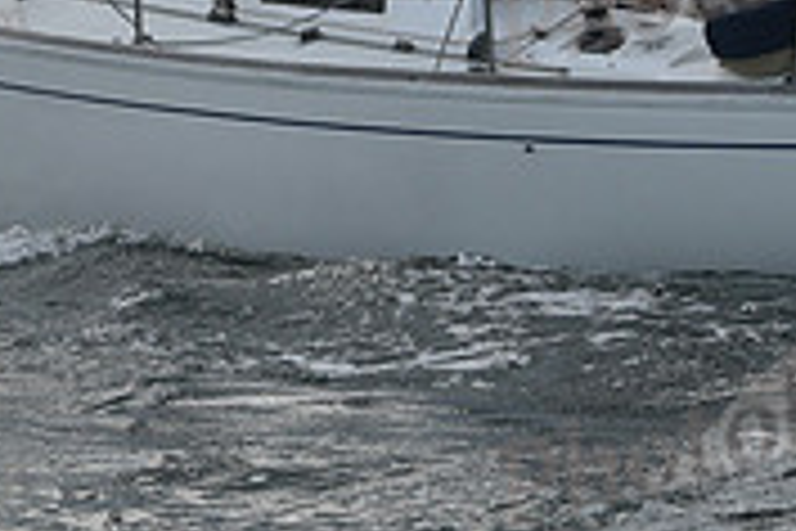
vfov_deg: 4.1
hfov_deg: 6.1
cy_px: -214
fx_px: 7407
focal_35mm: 335
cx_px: 265
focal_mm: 102
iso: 320
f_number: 7.1
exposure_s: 1/1000
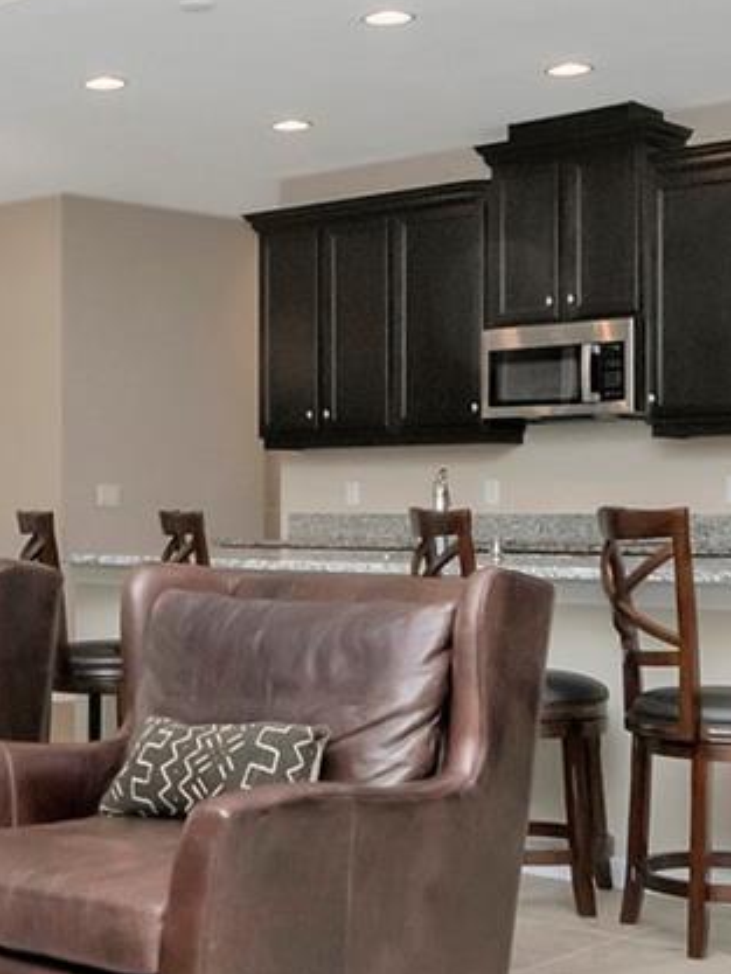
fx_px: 1712
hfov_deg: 23.3
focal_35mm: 61
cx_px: 30
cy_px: 512
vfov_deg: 31.7
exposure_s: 1/160
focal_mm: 11
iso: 1000
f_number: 8
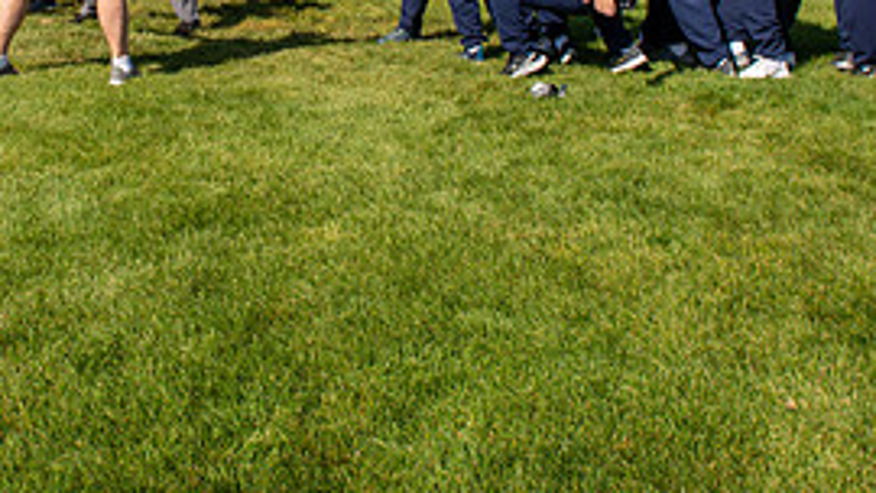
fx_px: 1278
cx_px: 240
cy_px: -125
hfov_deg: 37.1
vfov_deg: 20.2
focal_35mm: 55
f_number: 11
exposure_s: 1/160
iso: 100
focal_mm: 24
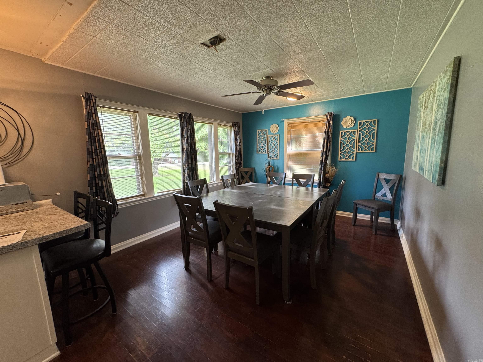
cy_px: 181
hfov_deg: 102.1
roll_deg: +0.7
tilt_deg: -9.6
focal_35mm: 14
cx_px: 242
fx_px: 195
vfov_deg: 85.7
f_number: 2.2
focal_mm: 2.22
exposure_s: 1/60
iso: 200
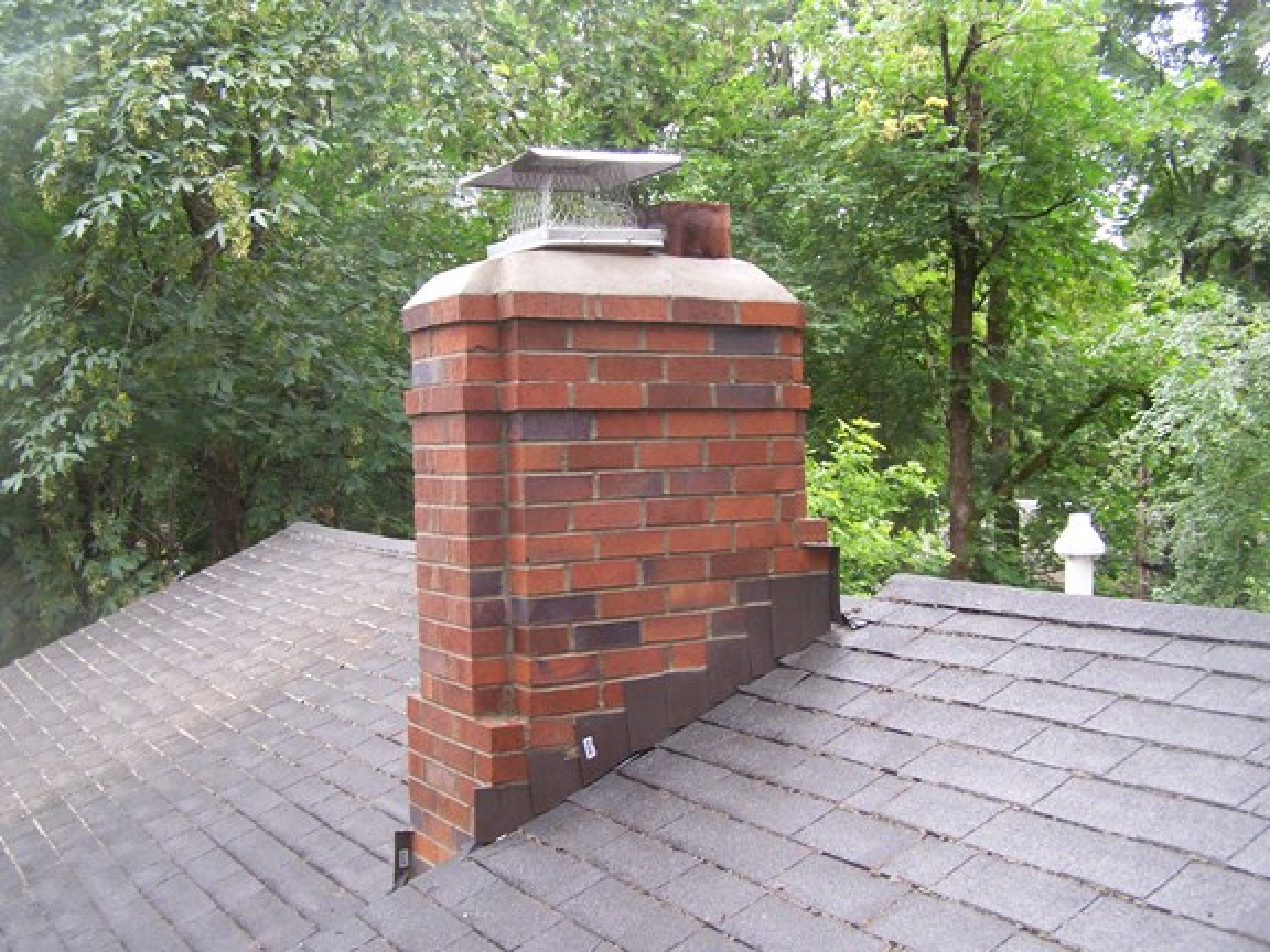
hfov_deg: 49.0
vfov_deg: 37.7
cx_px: 635
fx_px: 1394
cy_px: 476
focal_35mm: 38
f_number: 2.8
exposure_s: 1/90
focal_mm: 6.3
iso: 140
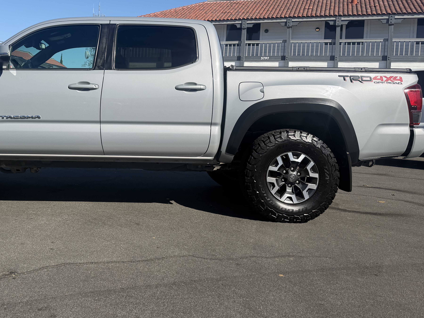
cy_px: 117
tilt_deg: -2.1
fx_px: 465
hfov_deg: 47.4
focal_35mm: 38
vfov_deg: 37.5
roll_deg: -2.5
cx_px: 114
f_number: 1.78
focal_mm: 6.76
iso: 80
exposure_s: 1/4975
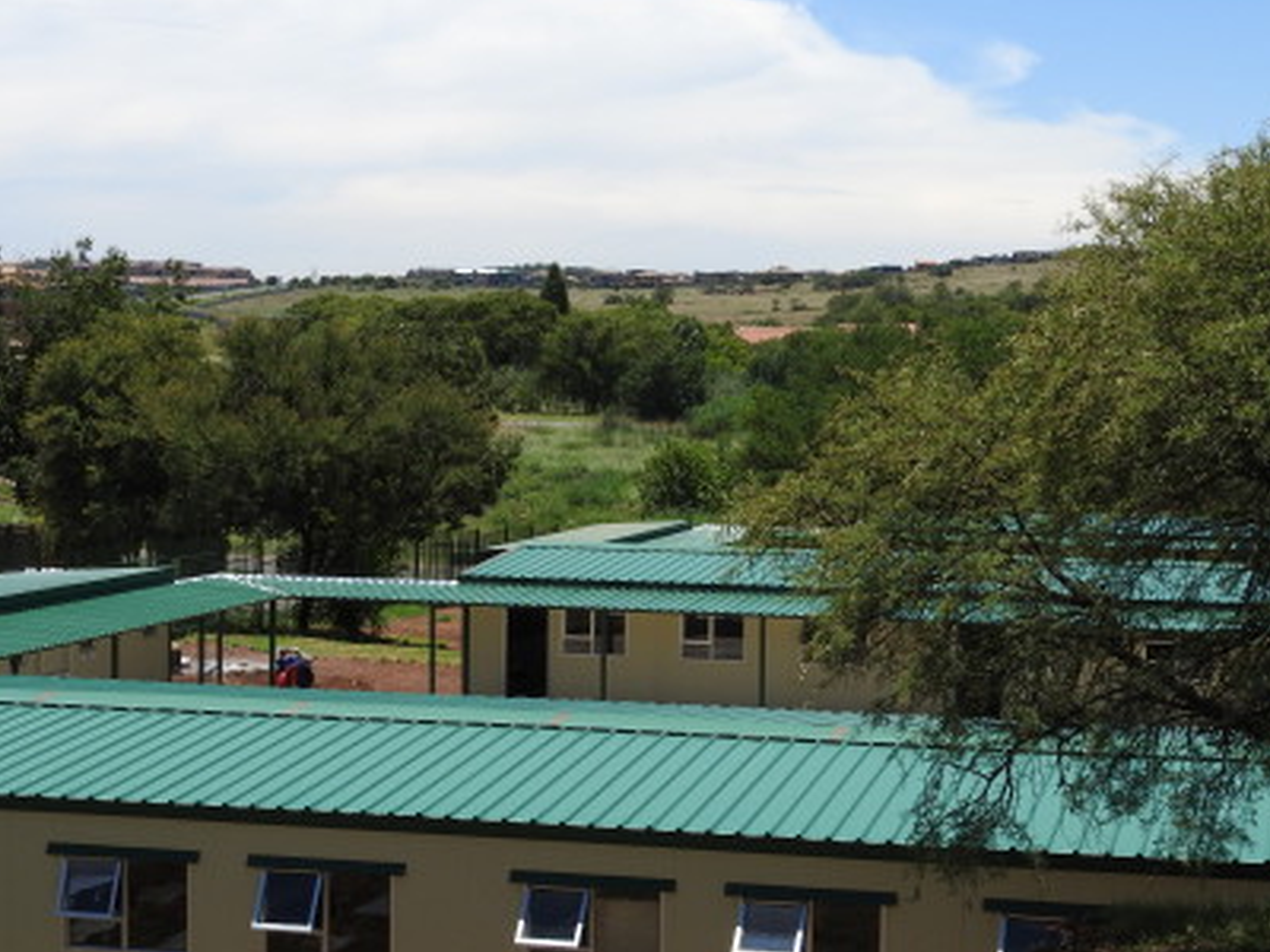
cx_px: 756
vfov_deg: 20.4
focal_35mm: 72
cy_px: 549
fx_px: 2642
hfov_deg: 27.0
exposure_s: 1/1000
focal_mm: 9
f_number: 4
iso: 100
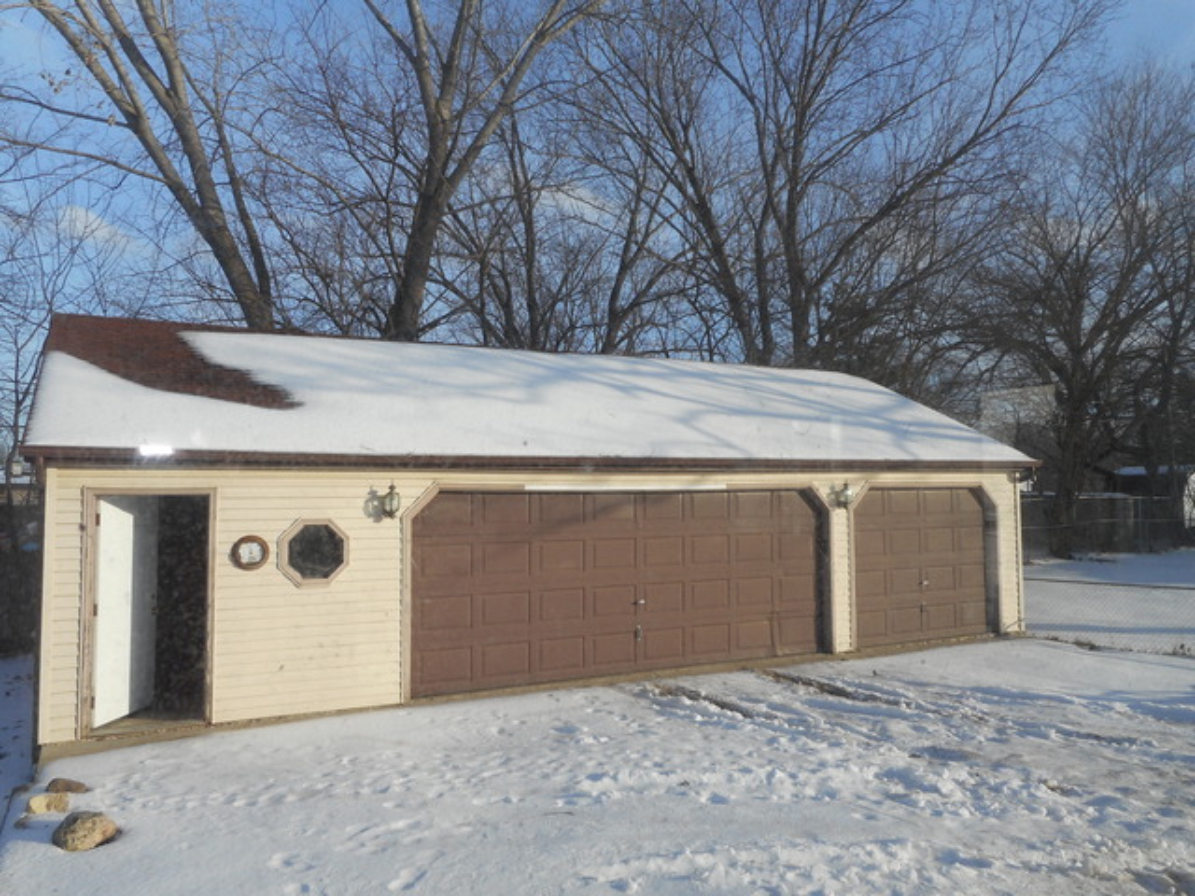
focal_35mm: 25
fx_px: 863
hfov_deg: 69.4
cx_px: 598
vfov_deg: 54.9
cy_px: 448
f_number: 3.7
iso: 80
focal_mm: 4.5
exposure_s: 1/640
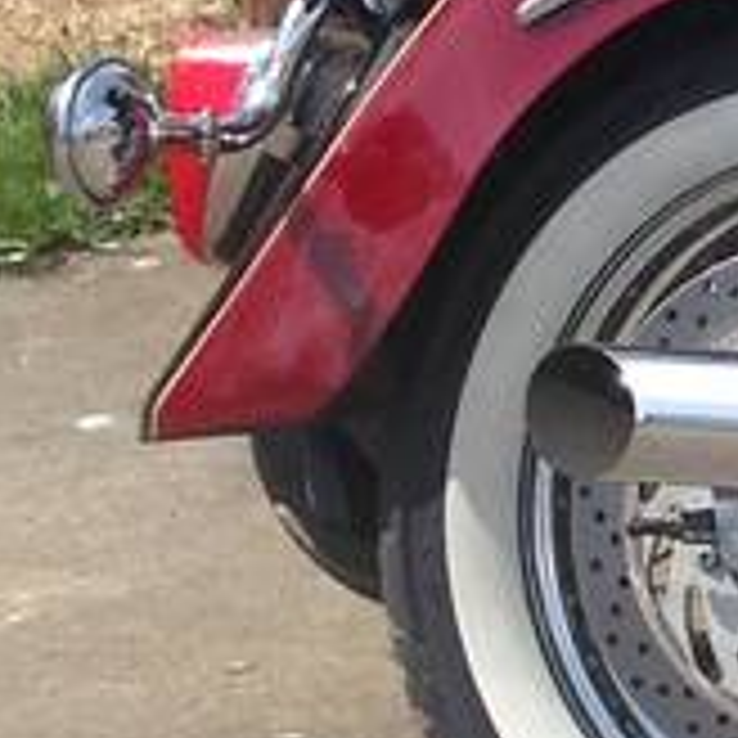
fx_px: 6440
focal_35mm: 267
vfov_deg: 6.6
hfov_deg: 6.2
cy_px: 205
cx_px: 1854
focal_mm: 4.13
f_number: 2.4
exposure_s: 1/1153
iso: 50
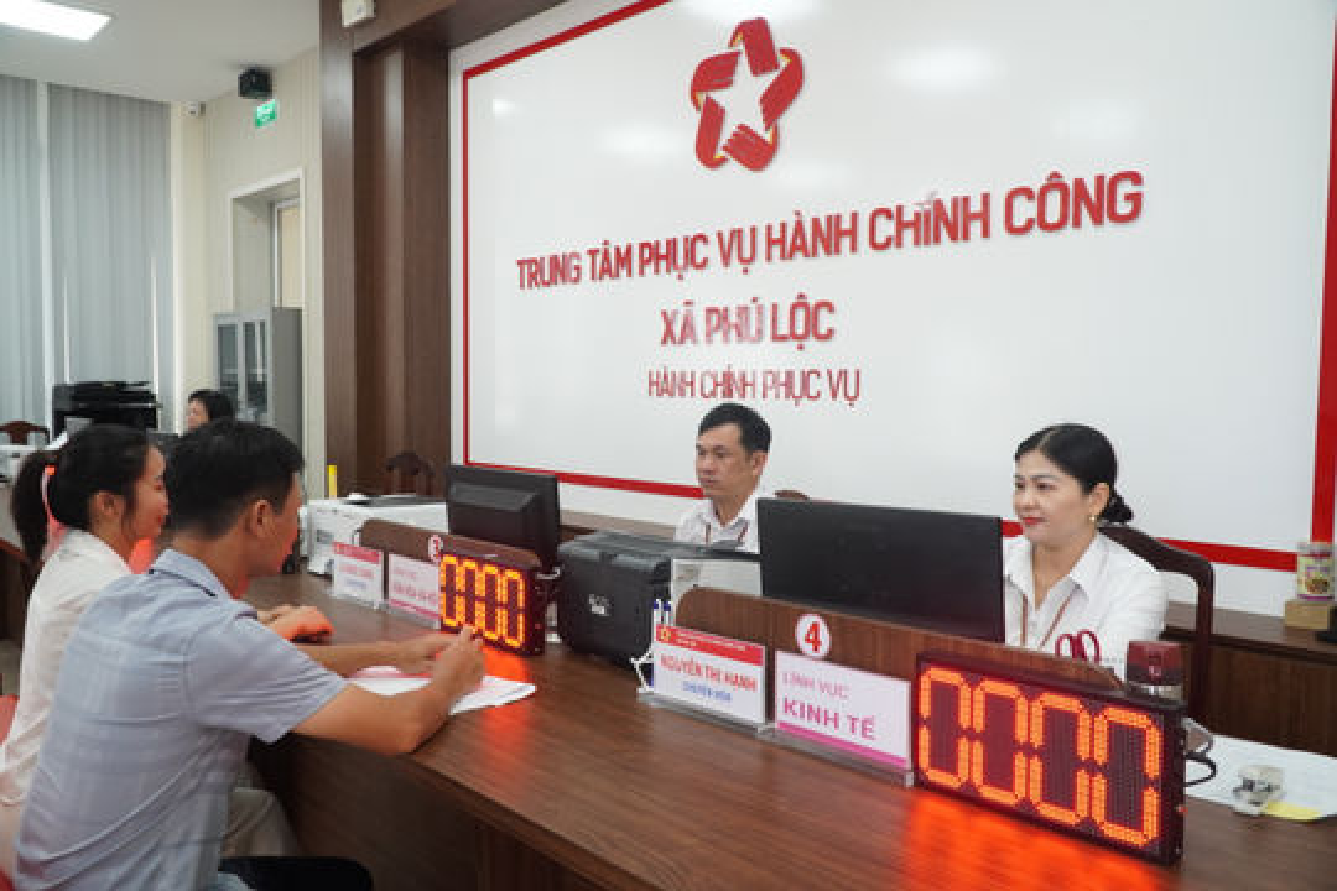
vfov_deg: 47.9
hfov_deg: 67.4
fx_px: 1003
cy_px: 446
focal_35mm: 27
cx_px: 668
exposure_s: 1/50
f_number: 8
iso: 1000
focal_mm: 18
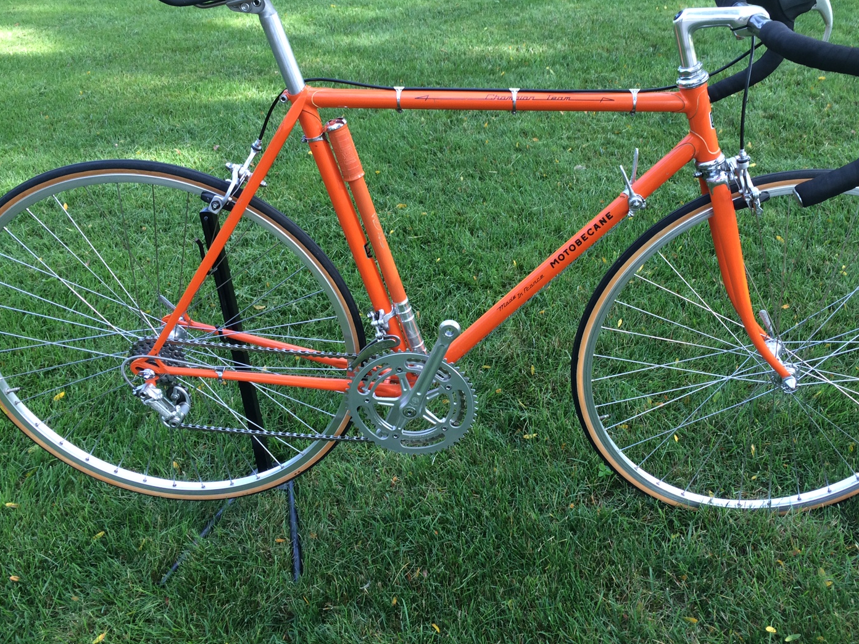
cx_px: 481
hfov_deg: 53.8
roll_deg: +4.5
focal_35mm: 34
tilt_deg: -29.8
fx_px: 844
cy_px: 270
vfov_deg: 41.7
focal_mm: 4.15
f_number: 2.2
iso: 32
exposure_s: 1/120
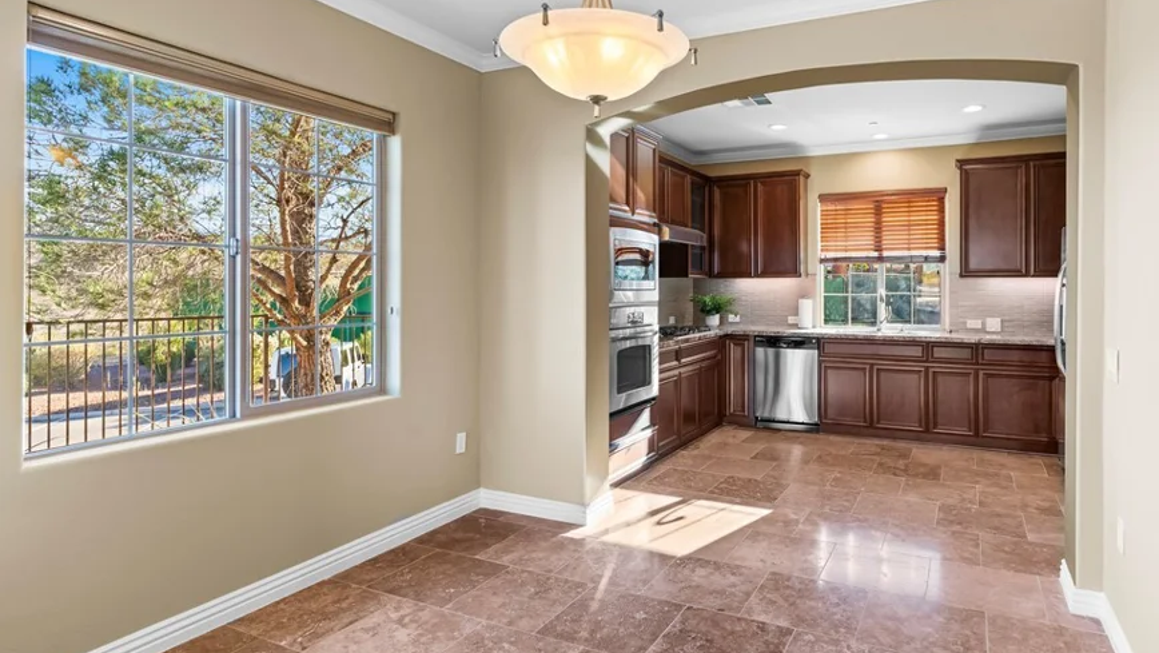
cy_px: 284
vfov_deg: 53.5
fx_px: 646
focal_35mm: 21
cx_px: 668
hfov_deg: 83.2
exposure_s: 1/100
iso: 320
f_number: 8
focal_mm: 17
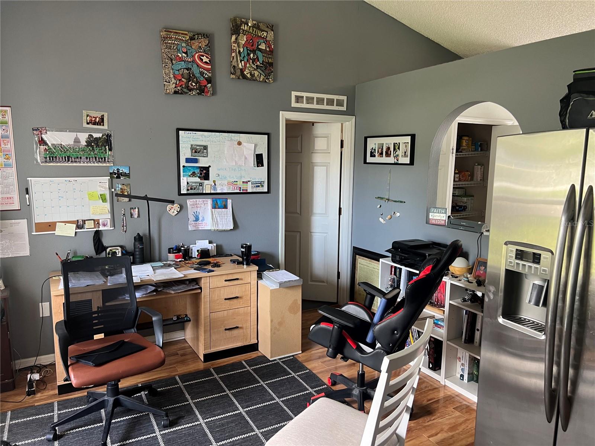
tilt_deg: -8.5
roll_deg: -1.5
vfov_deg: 53.1
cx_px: 298
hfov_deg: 67.3
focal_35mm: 26
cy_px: 223
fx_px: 447
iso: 125
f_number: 1.5
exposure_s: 1/64
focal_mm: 5.7
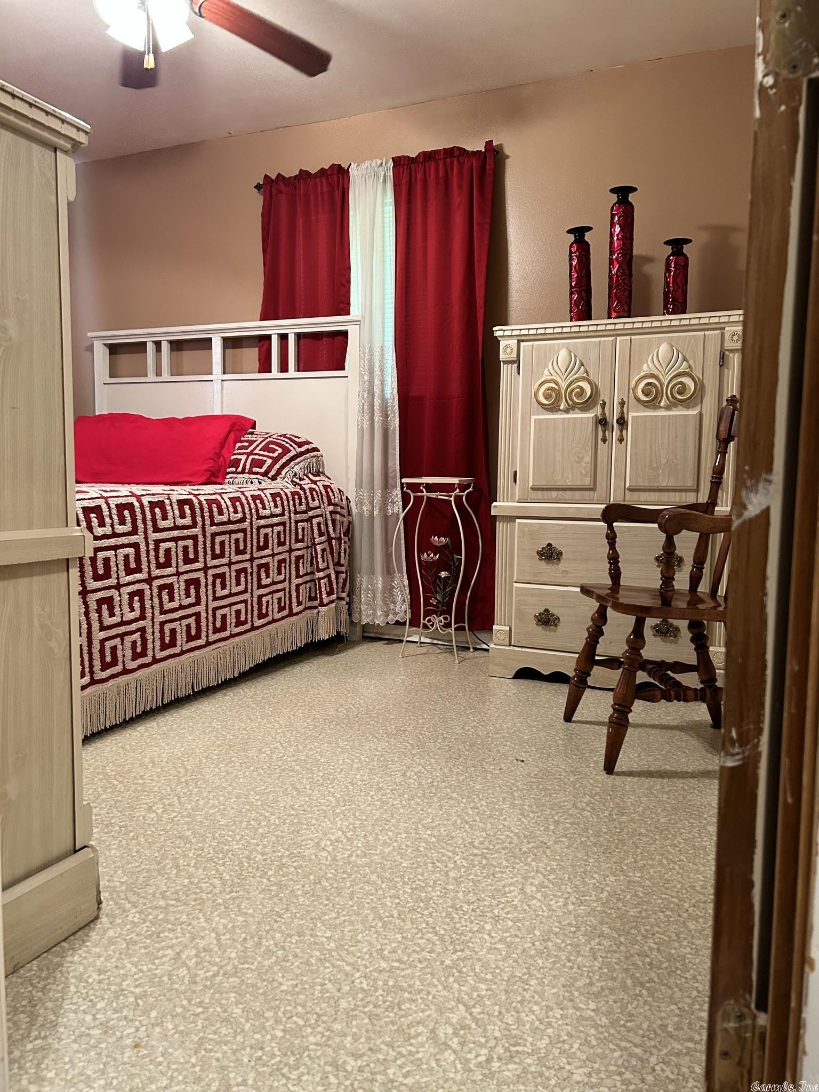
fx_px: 820
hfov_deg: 53.1
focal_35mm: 26
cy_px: 546
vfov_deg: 67.3
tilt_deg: -5.3
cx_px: 410
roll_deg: +0.1
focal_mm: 5.7
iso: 320
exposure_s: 1/60
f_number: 1.5
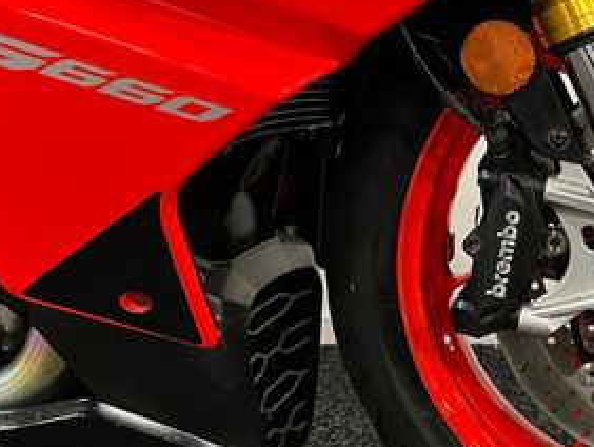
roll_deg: -0.1
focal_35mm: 59
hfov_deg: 29.5
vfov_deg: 24.9
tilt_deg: -12.5
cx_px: 649
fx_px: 1013
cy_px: 226
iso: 320
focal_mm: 5.1
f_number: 1.6
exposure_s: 1/50
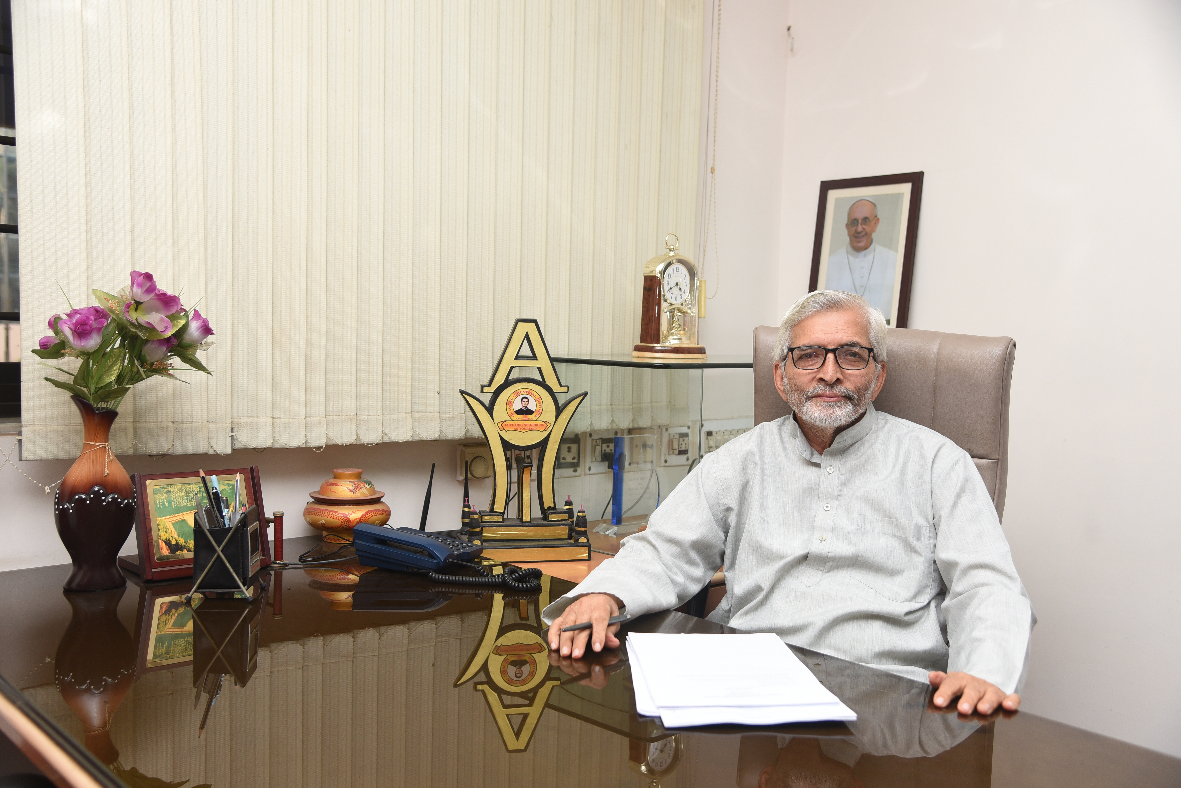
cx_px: 590
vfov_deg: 38.9
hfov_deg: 55.8
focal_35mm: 34
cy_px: 394
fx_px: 1116
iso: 400
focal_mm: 34
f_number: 4.5
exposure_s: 1/160
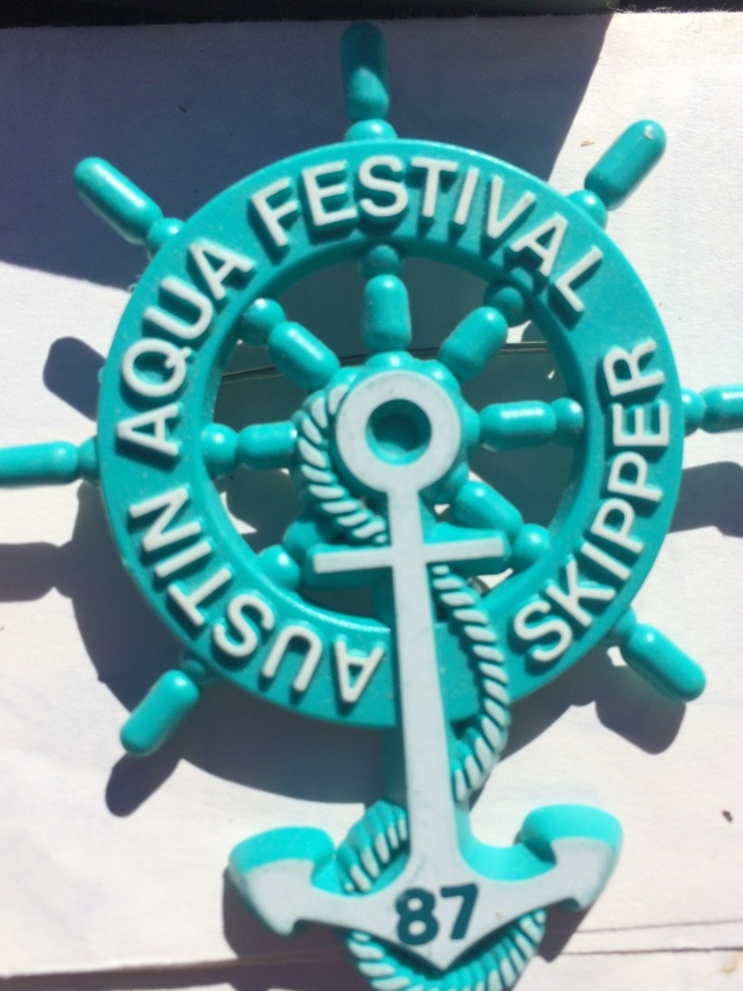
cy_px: 526
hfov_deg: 41.7
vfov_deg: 53.9
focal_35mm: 34
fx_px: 973
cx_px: 414
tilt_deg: -78.0
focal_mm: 4.15
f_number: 2.2
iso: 32
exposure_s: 1/3425
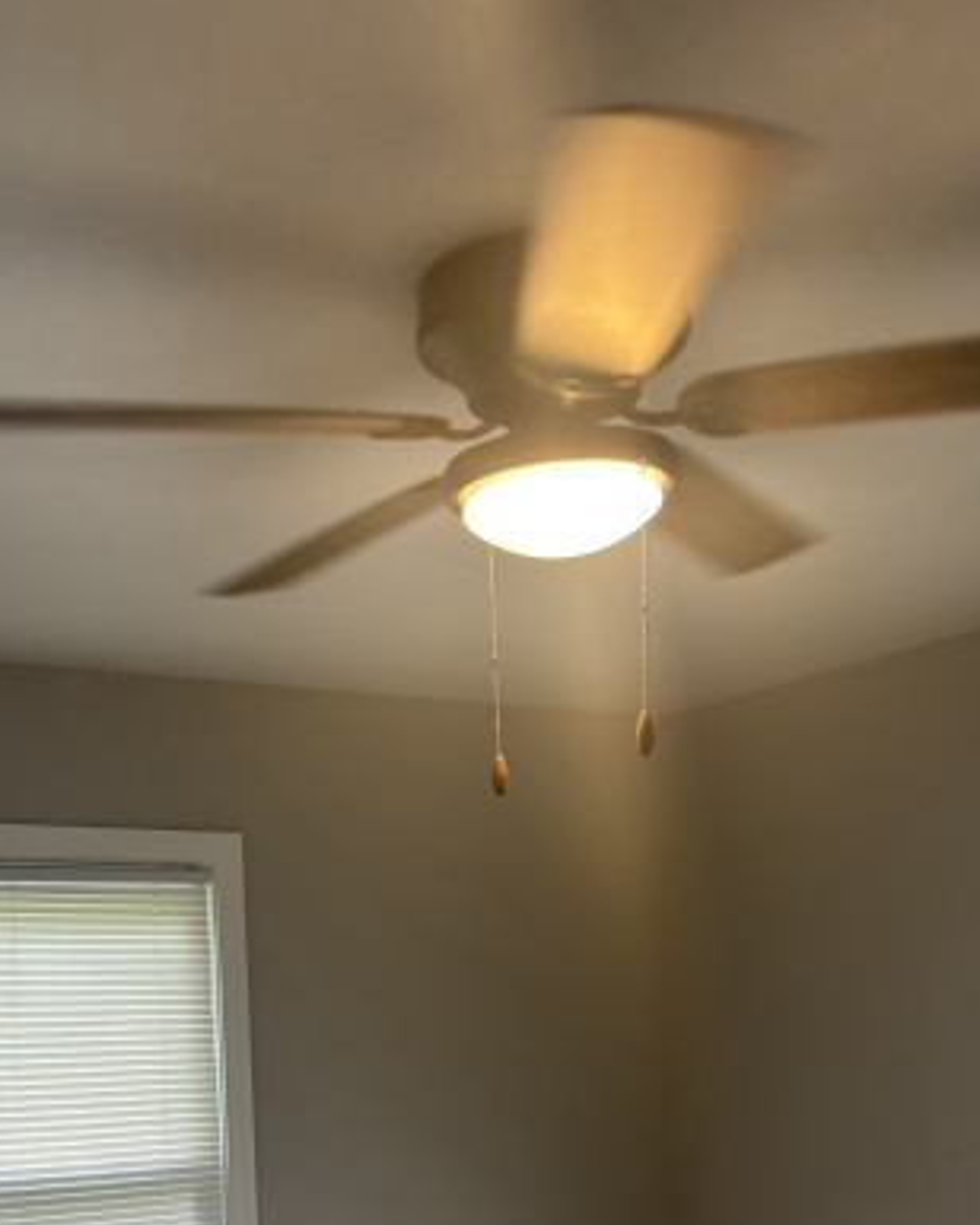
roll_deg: +3.3
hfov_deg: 34.1
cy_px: 1058
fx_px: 1595
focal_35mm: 44
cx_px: 414
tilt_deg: -0.3
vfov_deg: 39.5
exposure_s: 1/60
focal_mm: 5.96
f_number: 1.6
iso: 160
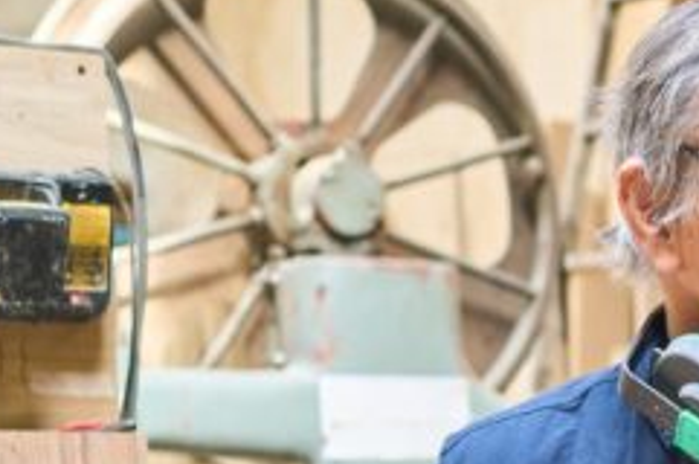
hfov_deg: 12.5
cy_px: 631
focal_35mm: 149
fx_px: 2889
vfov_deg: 9.0
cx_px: 1308
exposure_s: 1/125
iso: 500
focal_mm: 35
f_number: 2.8
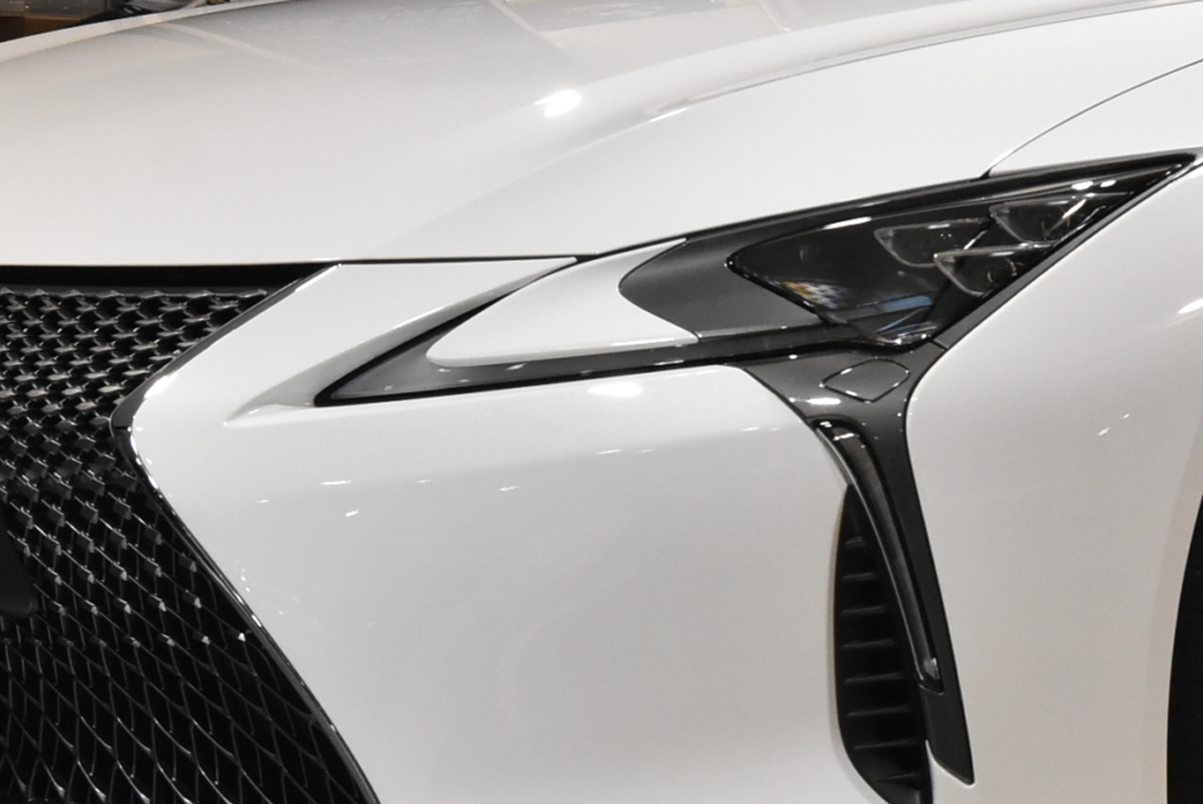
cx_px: 1017
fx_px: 4046
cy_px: 353
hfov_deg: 16.7
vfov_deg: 11.3
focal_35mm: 121
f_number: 8
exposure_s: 1/50
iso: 2200
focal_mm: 30
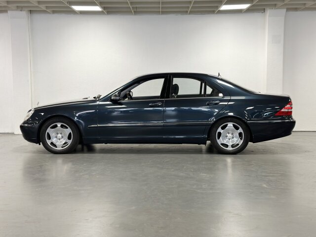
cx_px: 158
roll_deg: -1.0
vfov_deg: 30.3
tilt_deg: -4.1
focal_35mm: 48
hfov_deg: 39.7
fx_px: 438
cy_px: 118
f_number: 1.78
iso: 125
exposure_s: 1/80
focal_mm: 6.86
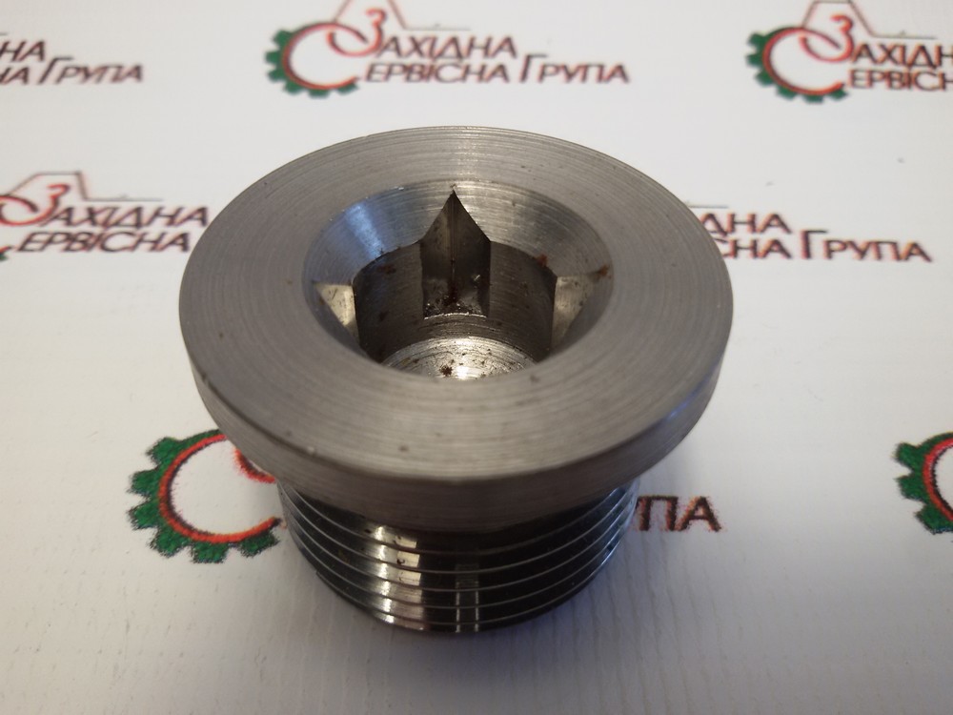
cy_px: 358
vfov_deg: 45.4
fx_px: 853
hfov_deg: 58.4
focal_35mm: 31
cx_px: 476
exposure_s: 1/50
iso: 40
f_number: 2.4
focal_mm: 2.93
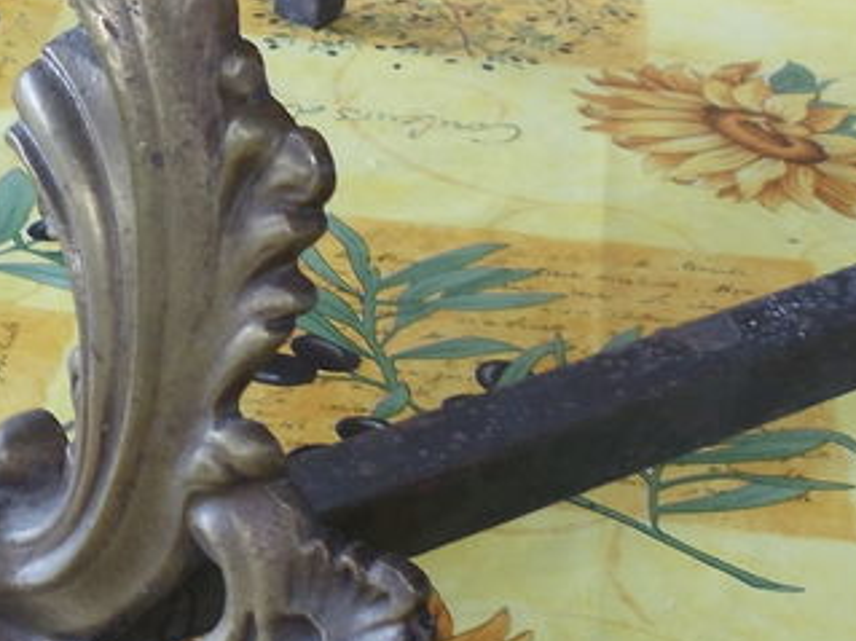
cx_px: 129
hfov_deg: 14.2
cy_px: 182
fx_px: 3411
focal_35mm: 138
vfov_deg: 10.7
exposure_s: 1/30
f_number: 3.5
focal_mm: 6
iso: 100
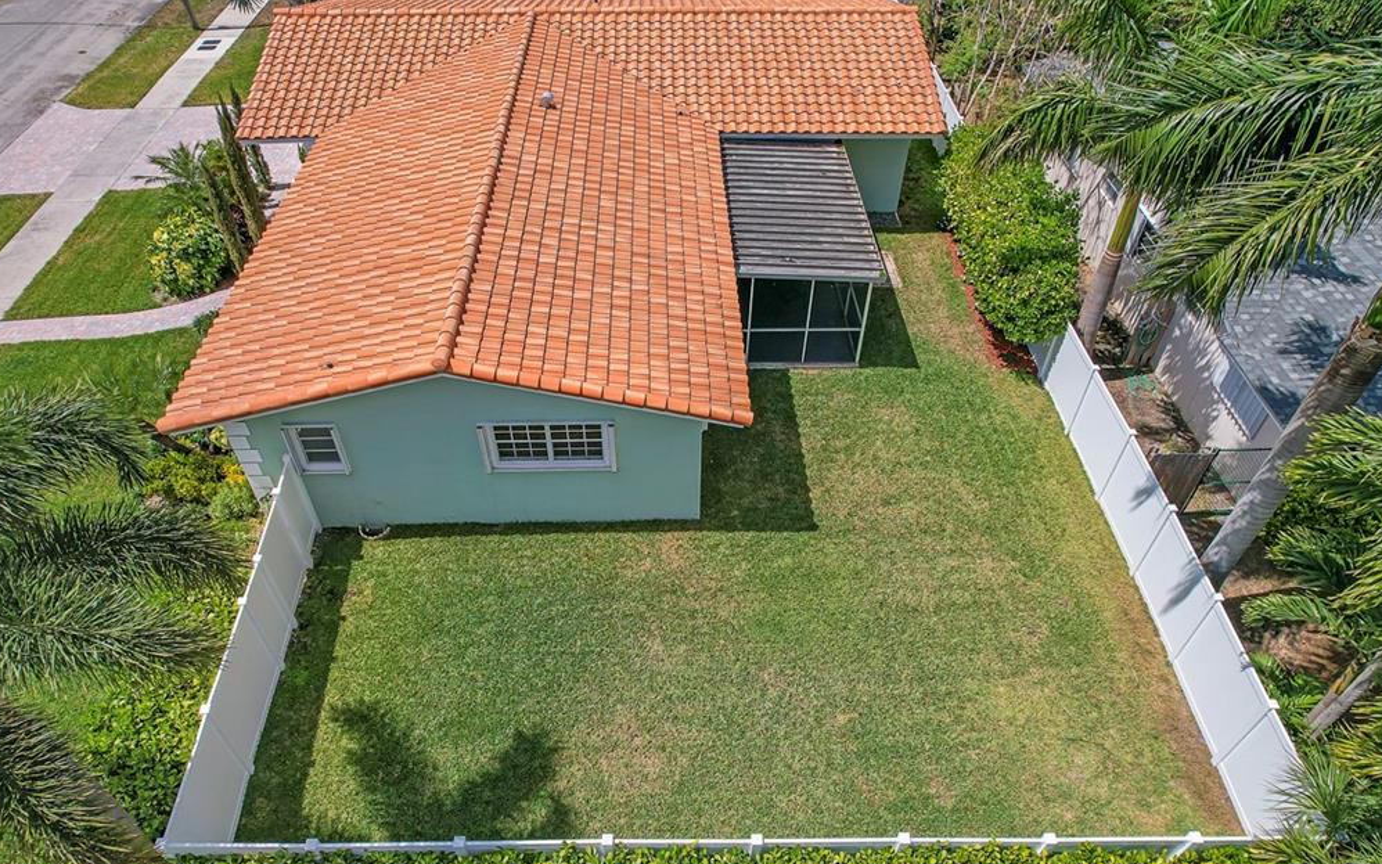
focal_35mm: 23
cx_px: 687
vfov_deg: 53.0
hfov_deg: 77.1
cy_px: 449
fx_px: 866
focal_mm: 8.38
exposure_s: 1/3000
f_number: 2.8
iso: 110
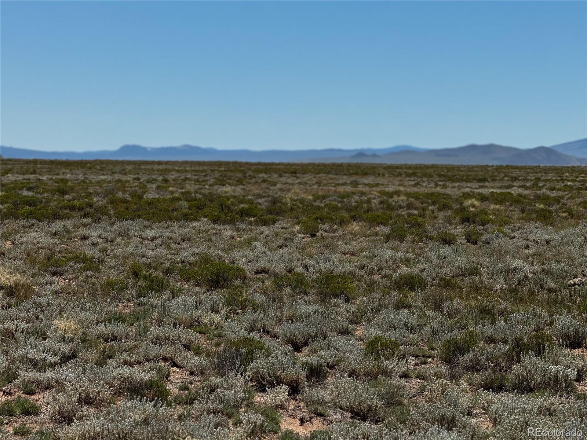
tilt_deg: -0.2
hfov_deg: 16.4
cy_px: 220
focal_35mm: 120
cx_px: 294
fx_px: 2035
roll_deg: -1.0
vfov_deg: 12.3
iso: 50
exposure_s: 1/1969
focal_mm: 15.66
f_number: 2.8
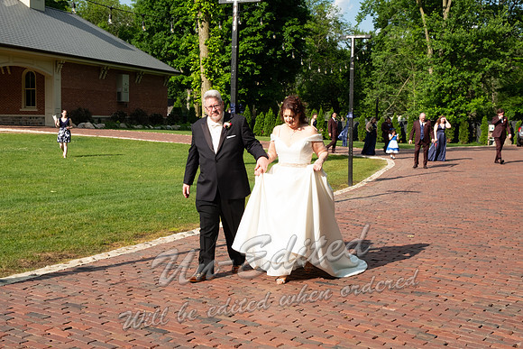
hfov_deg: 43.6
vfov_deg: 29.9
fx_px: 654
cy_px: 174
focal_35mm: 45
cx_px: 262
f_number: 14
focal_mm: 30.2
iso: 250
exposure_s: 1/125
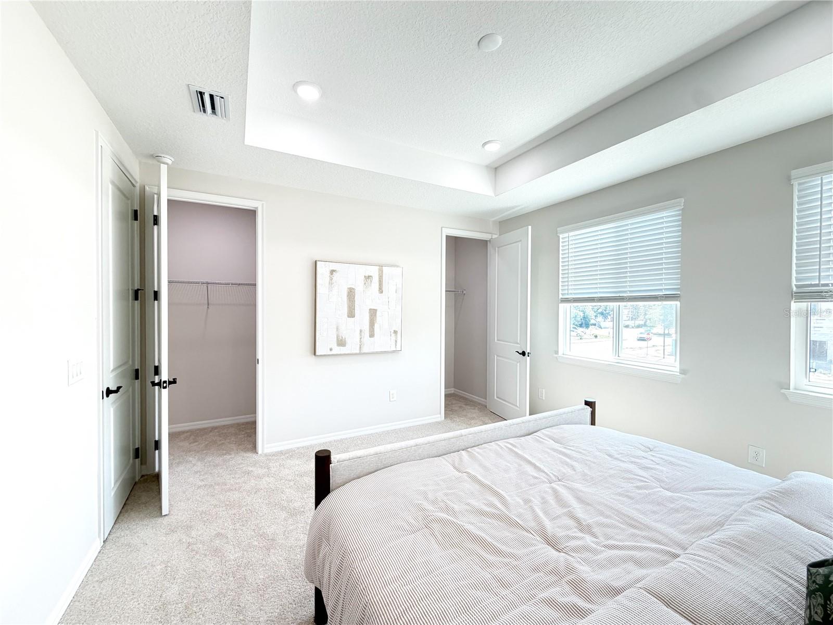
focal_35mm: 14
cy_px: 312
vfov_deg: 85.7
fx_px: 337
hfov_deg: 102.1
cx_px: 416
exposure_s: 1/120
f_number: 2.2
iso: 160
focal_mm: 2.22
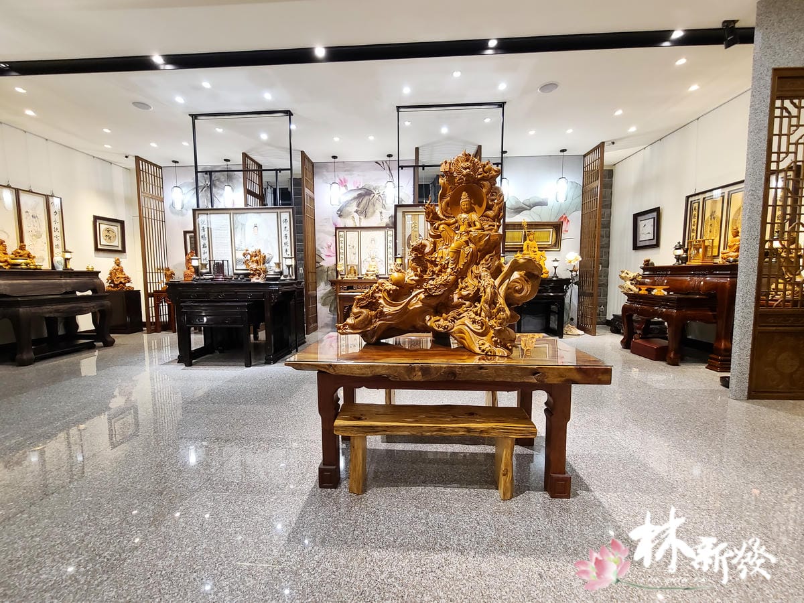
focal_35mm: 13
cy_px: 302
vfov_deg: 89.9
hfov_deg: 106.2
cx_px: 402
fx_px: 302
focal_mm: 2.2
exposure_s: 1/59
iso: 320
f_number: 2.2
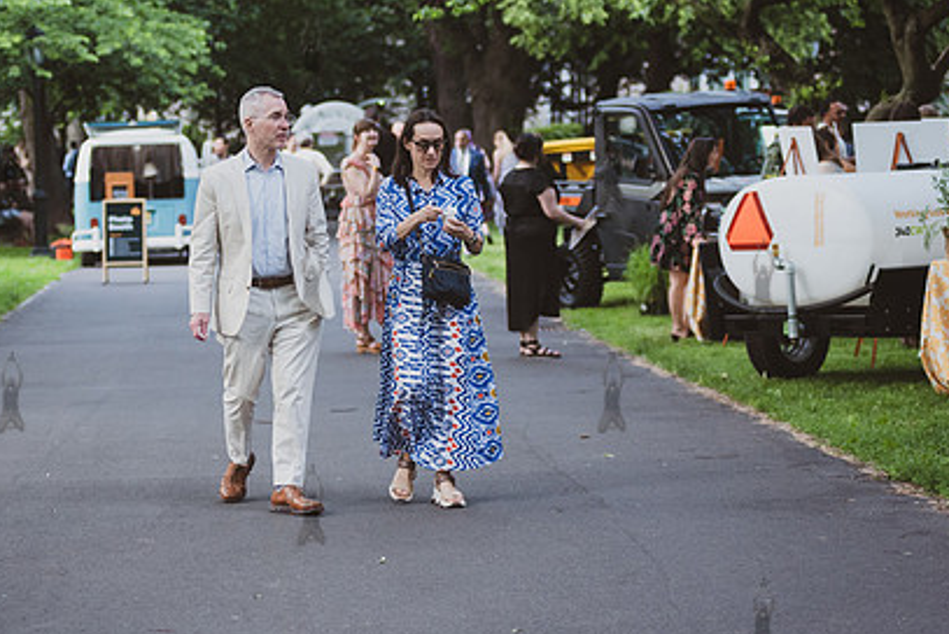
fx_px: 3007
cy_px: 279
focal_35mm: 114
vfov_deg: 12.0
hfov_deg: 17.9
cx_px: 310
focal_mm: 80
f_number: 3.2
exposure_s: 1/800
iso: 1000
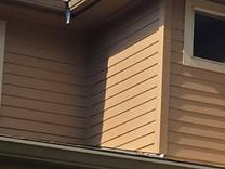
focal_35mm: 177
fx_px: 1150
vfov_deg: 8.4
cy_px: 152
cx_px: 386
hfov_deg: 10.6
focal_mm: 5.4
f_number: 1.8
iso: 25
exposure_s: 1/1376
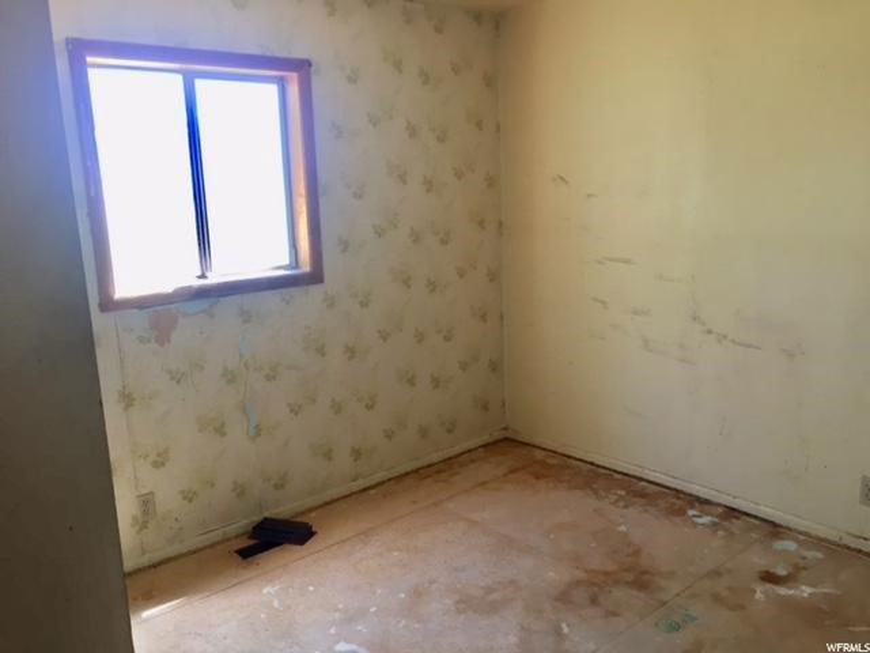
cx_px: 435
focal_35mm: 29
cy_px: 326
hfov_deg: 61.7
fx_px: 729
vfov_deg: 48.2
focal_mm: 4.15
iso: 32
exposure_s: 1/40
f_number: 2.2
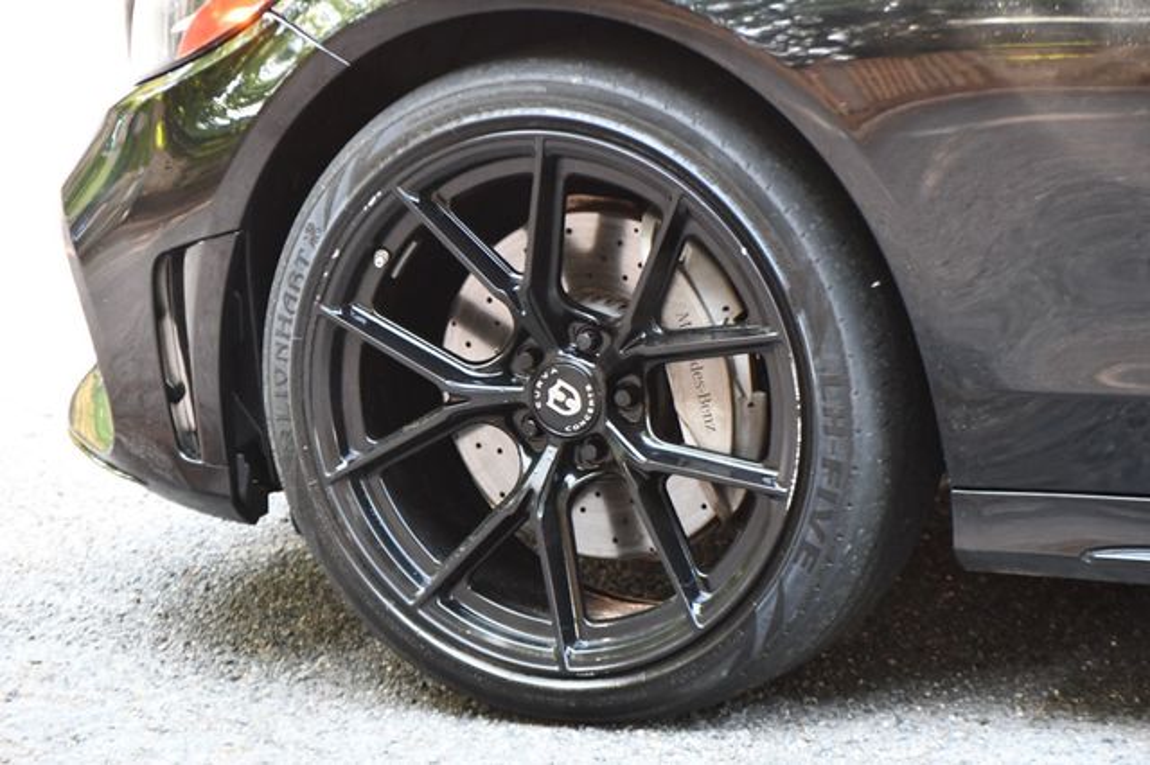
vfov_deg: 8.3
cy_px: 382
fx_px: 5268
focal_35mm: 165
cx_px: 575
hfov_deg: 12.5
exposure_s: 1/100
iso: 3200
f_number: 4.8
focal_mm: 110
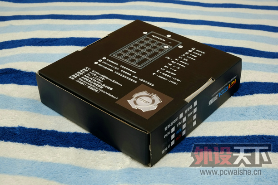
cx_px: 139
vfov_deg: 27.5
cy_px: 92
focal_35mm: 49
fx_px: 378
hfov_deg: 40.3
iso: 100
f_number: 11
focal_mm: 32.9
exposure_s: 4.3
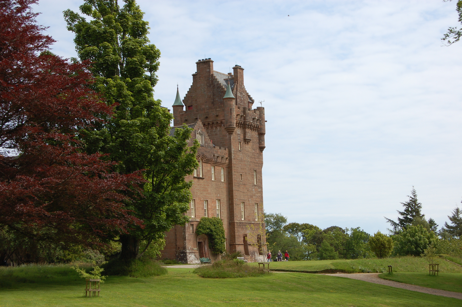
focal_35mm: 69
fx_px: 885
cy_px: 154
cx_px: 231
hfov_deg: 29.3
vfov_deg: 19.7
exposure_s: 1/320
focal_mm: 46
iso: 200
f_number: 10
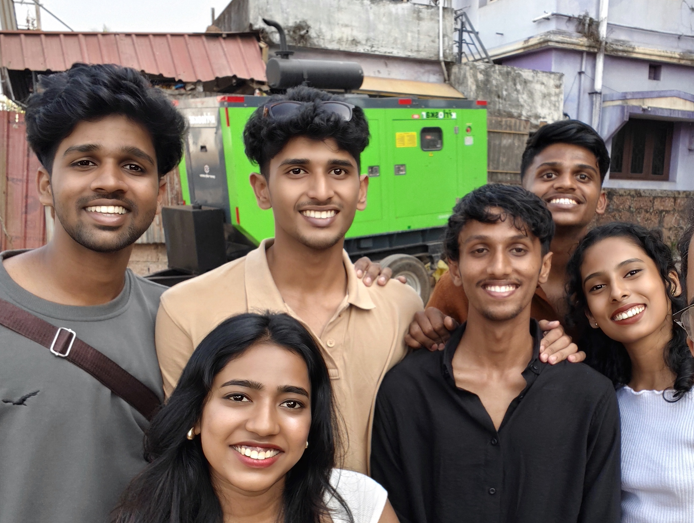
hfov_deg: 51.7
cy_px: 323
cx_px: 453
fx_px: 703
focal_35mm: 35
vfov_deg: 40.5
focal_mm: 3.09
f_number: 16
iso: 50
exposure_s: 1/101
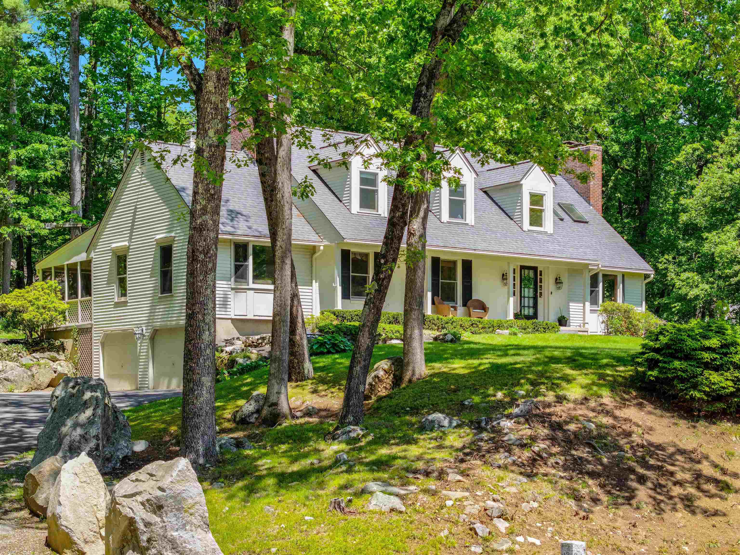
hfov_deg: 27.8
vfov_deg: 21.0
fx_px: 1496
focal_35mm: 70
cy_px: 278
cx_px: 370
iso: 160
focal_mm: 19.35
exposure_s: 1/500
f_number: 2.8
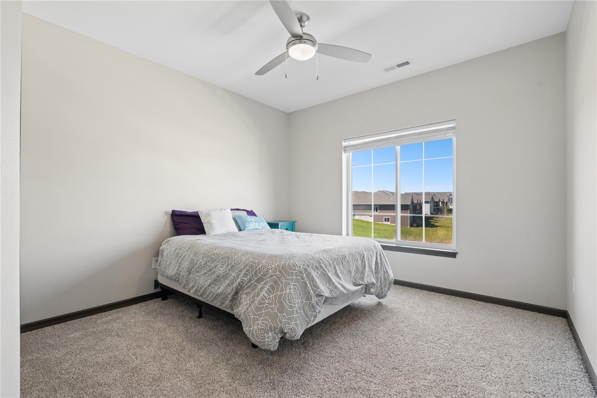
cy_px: 199
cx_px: 298
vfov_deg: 73.7
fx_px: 265
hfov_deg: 96.7
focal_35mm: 16
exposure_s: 1/25
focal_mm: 16
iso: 400
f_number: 8
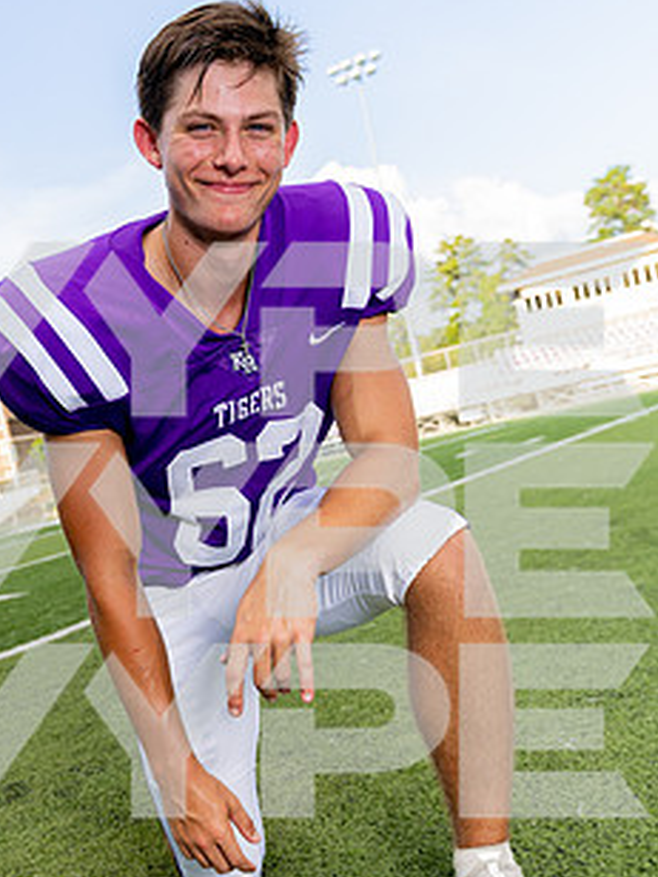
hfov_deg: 32.0
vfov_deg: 41.8
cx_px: 234
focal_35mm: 45
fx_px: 1141
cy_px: 532
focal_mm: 32
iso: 200
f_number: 5.6
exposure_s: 1/200
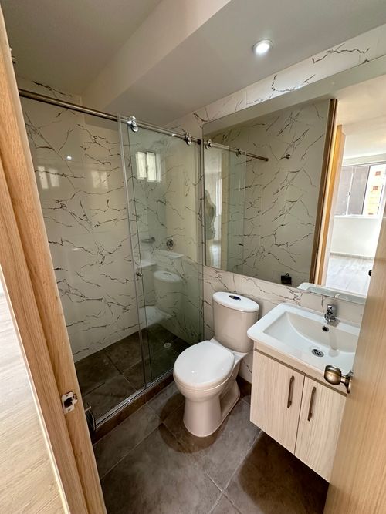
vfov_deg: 102.1
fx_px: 208
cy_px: 257
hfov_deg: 85.7
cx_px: 193
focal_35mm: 14
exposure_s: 1/99
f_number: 2.2
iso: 160
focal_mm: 2.22
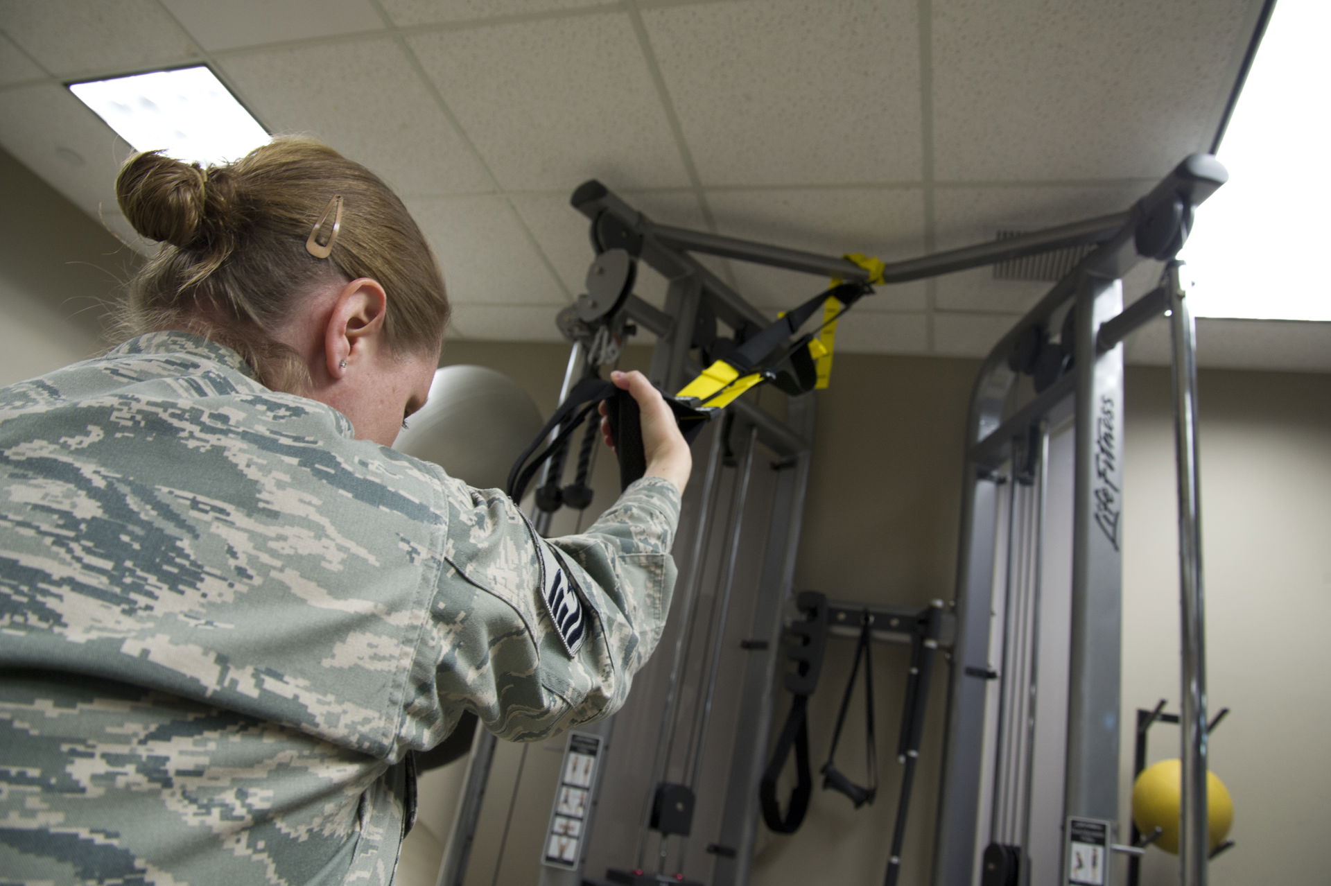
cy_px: 443
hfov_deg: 73.8
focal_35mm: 24
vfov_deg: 53.1
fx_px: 887
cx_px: 666
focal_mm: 24
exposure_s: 1/60
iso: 1250
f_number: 5.6
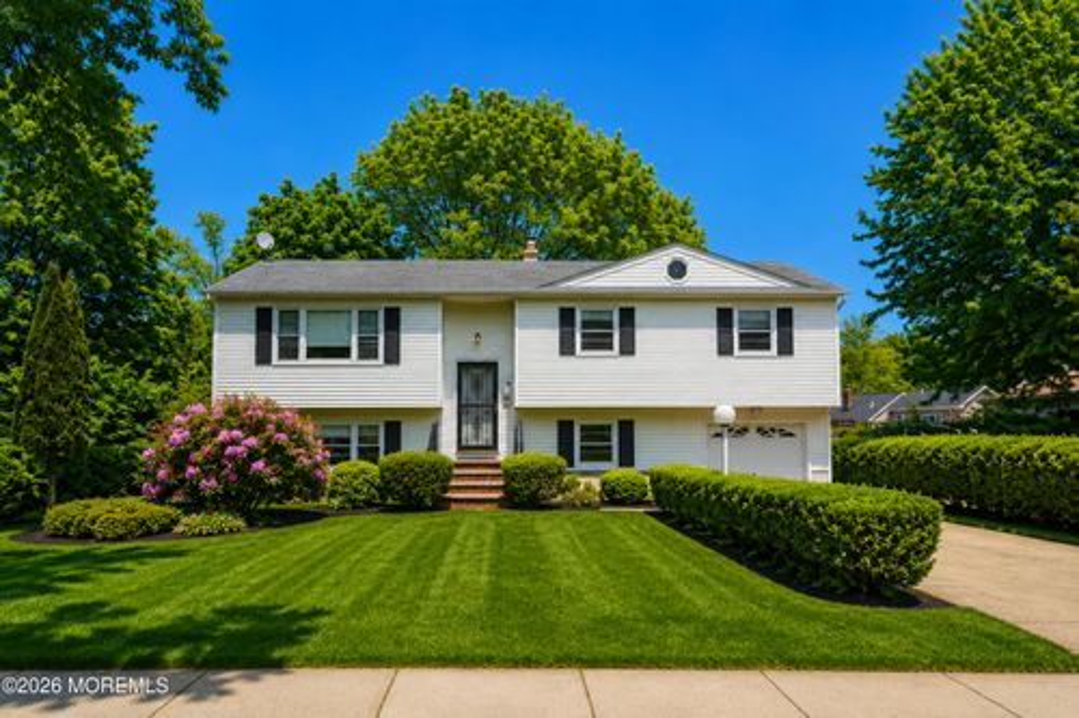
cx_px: 540
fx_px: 884
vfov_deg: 44.2
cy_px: 359
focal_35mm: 30
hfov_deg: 62.8
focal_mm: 29.5
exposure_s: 1/125
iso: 100
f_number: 8
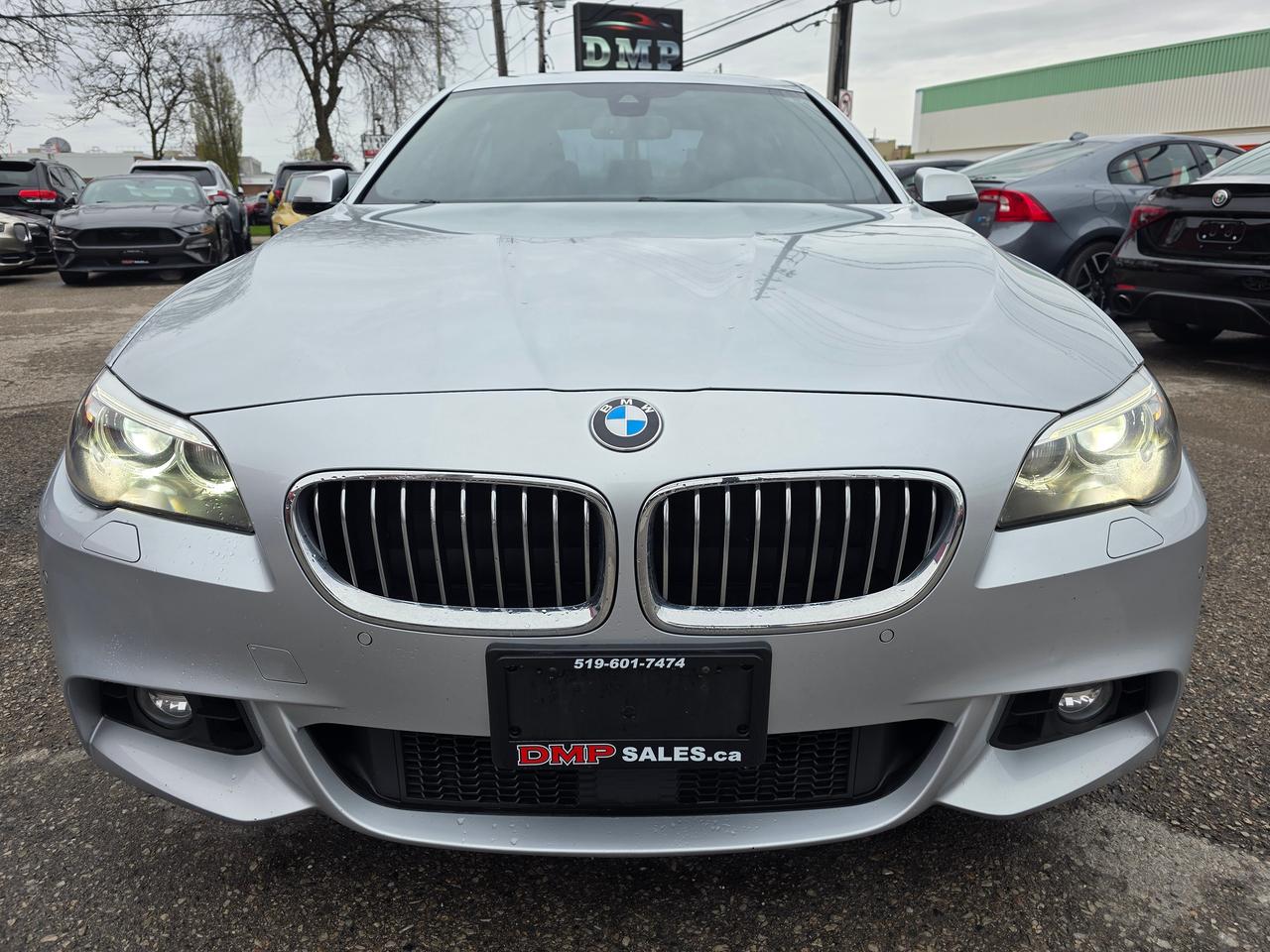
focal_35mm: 23
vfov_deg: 58.9
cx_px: 635
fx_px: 844
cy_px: 476
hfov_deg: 73.9
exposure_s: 1/83.9
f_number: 1.7
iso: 16
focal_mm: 6.3
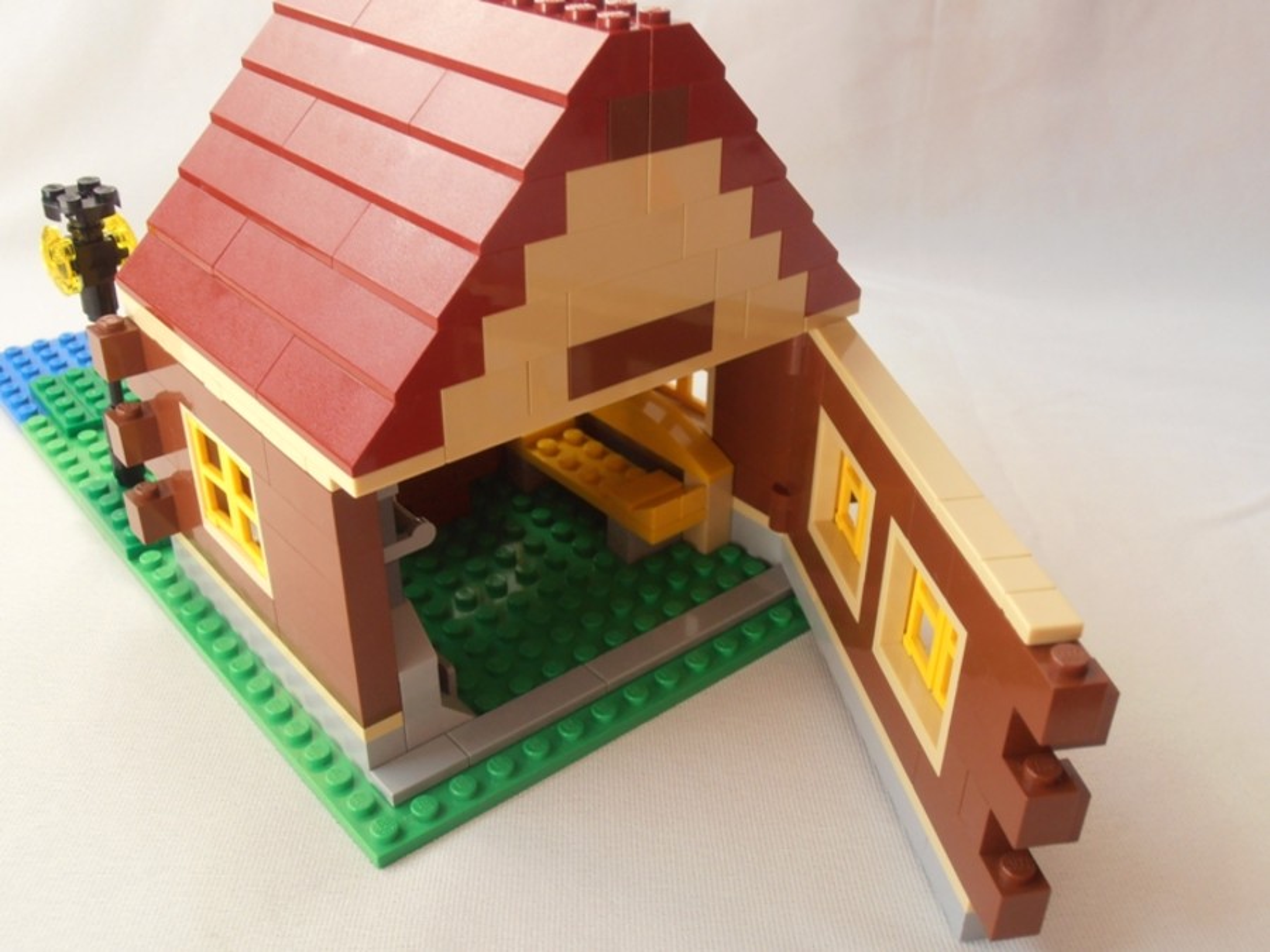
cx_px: 635
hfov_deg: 50.1
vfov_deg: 38.7
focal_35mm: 37
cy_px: 476
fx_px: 1357
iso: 125
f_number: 3.9
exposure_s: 1/40
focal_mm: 6.61
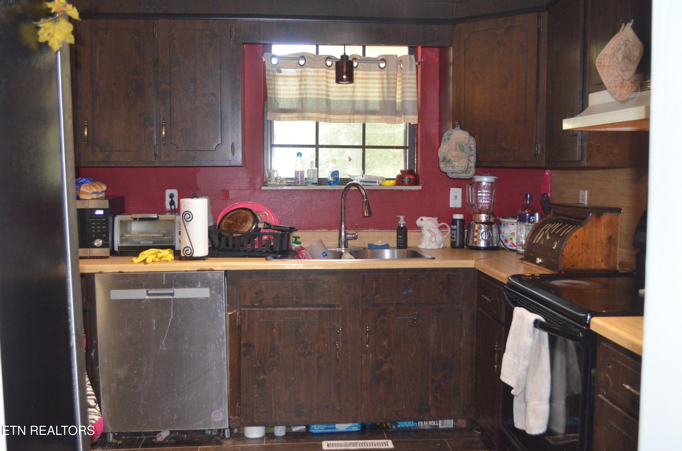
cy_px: 226
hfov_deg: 53.2
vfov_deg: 36.7
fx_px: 681
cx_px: 341
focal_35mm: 36
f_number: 4
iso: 1600
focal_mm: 24
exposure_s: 1/60
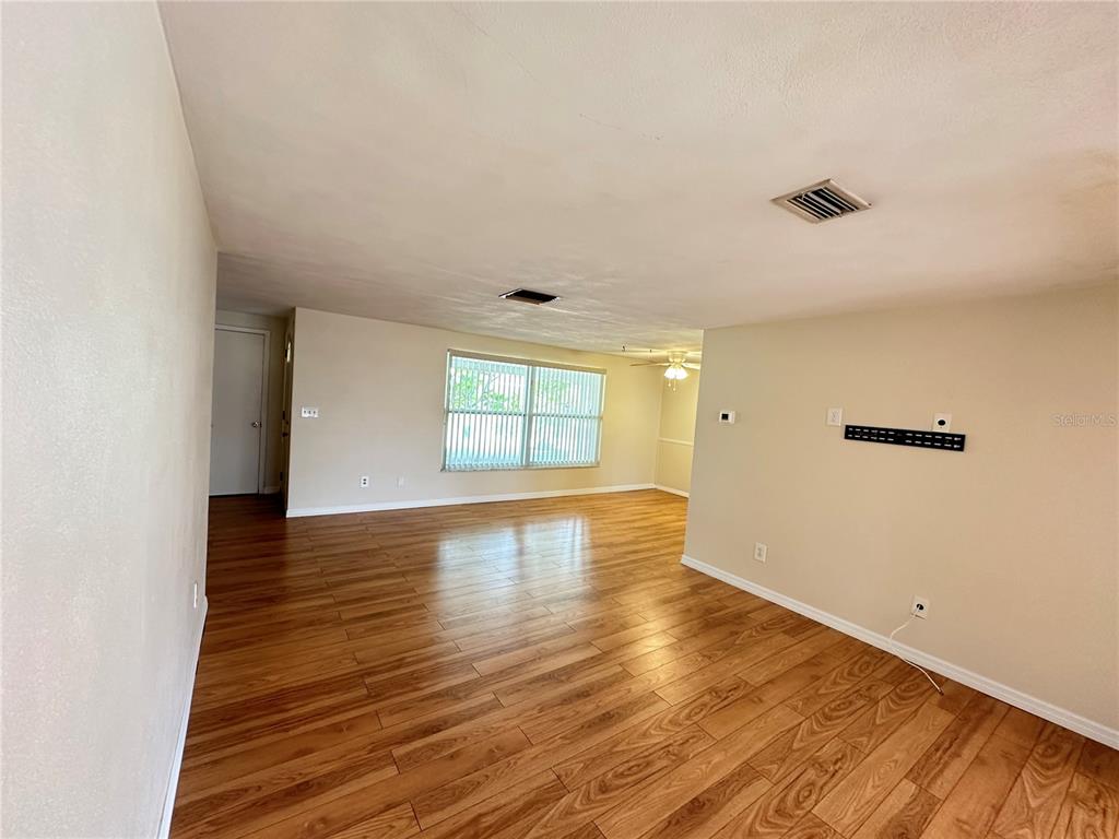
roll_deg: -4.2
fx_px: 453
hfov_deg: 102.1
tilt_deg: -2.0
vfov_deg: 85.7
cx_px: 560
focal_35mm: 14
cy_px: 420
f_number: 2.2
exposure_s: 1/60
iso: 250
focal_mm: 2.22
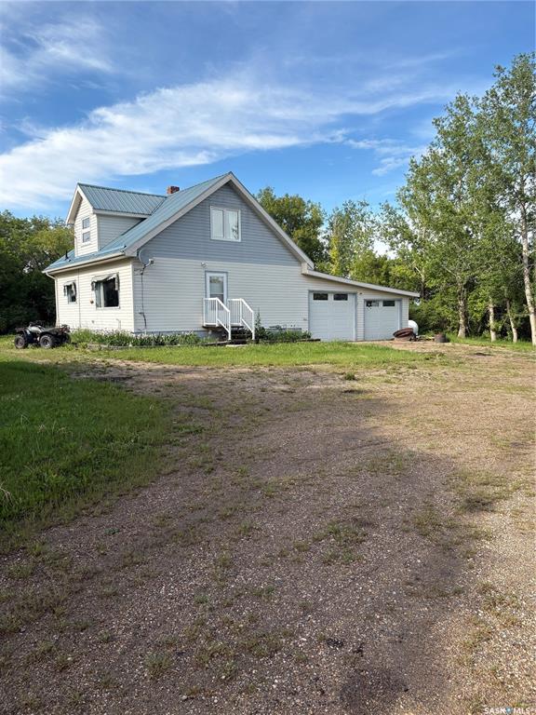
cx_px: 268
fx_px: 537
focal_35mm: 26
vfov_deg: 67.3
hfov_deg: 53.1
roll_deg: -0.1
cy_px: 358
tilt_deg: -4.3
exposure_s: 1/1901
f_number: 1.6
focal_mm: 5.96
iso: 50
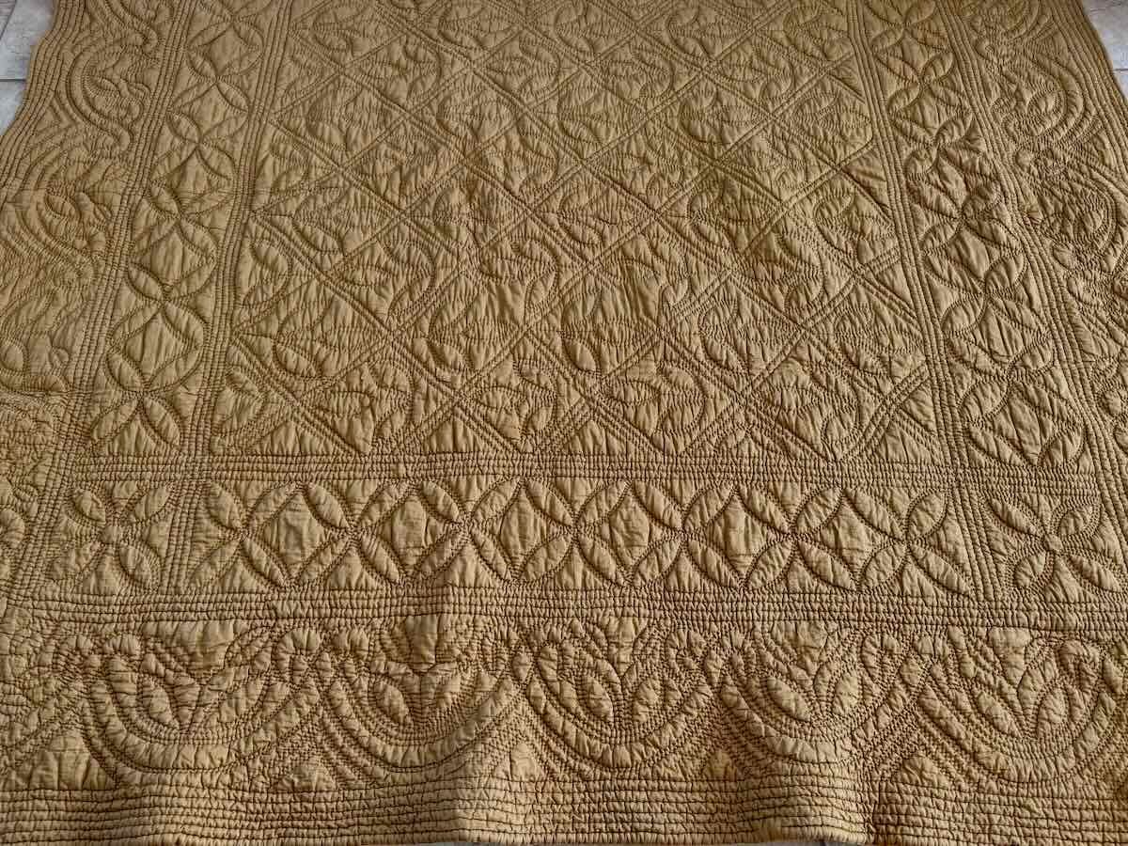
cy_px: 423
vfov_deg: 56.8
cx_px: 564
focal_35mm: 24
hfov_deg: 71.6
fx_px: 782
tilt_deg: -61.7
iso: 64
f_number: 1.78
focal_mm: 6.76
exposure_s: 1/220
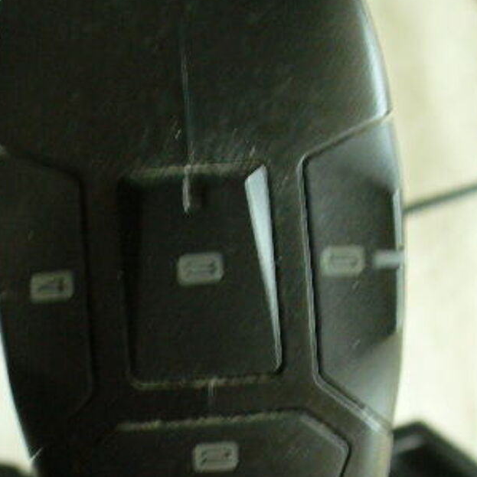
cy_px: 396
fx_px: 1091
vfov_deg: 24.2
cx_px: 168
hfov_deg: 24.6
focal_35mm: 70
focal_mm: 6.1
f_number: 2.8
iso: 200
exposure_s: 1/8
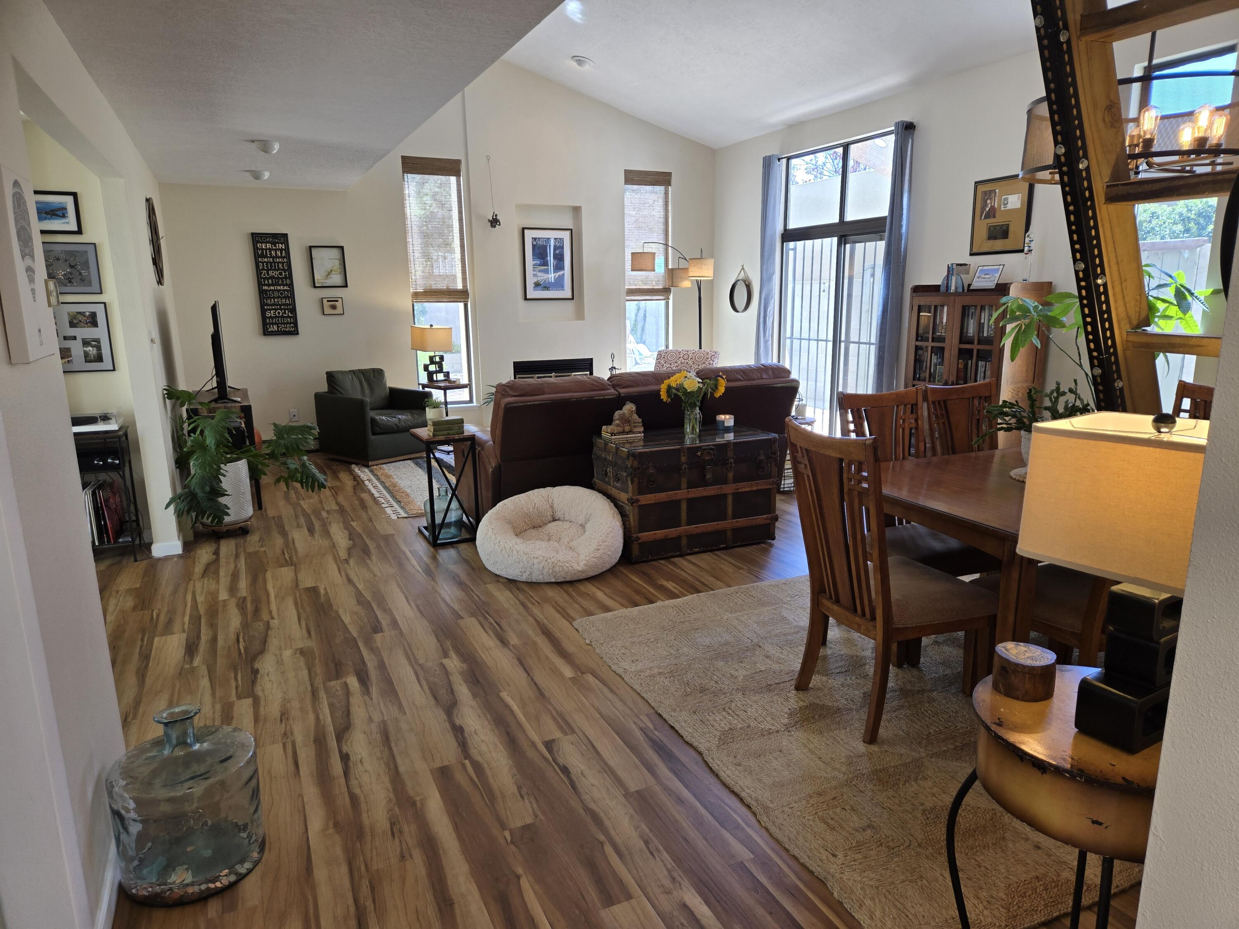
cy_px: 464
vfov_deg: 58.9
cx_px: 620
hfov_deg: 73.9
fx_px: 823
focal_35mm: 23
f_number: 1.8
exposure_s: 1/120
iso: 50
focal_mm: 5.4
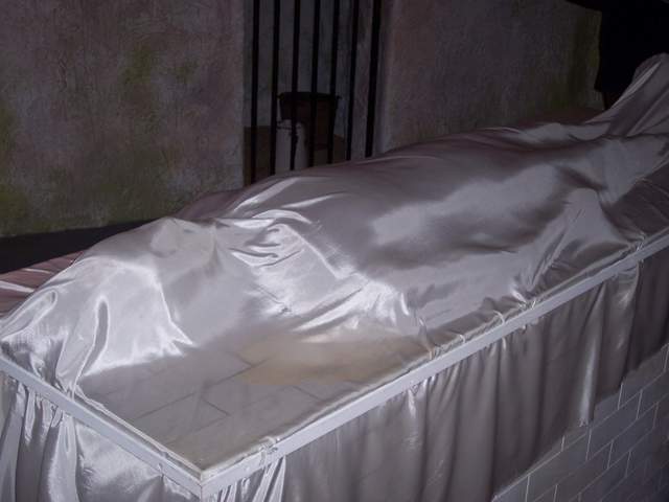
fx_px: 986
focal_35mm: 51
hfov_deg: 37.5
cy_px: 251
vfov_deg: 28.6
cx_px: 334
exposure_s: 1/30
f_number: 3.4
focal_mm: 10.7
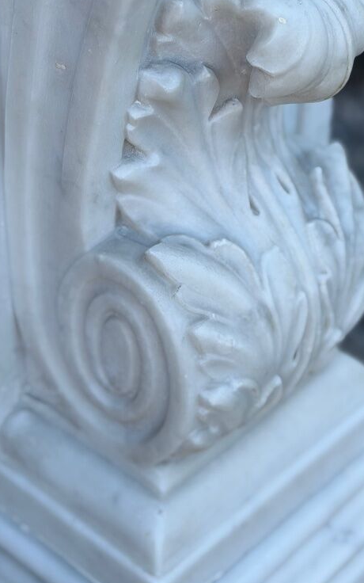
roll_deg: -1.3
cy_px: 189
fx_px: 1317
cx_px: 196
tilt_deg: -33.5
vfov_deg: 24.8
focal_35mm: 83
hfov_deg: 15.7
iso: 64
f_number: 1.78
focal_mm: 6.76
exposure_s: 1/364
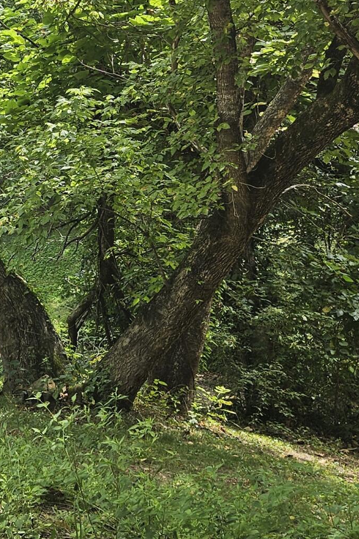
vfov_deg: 28.0
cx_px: -260
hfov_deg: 16.6
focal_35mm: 70
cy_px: 79
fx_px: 1047
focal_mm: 5.4
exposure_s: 1/390
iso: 25
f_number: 1.8
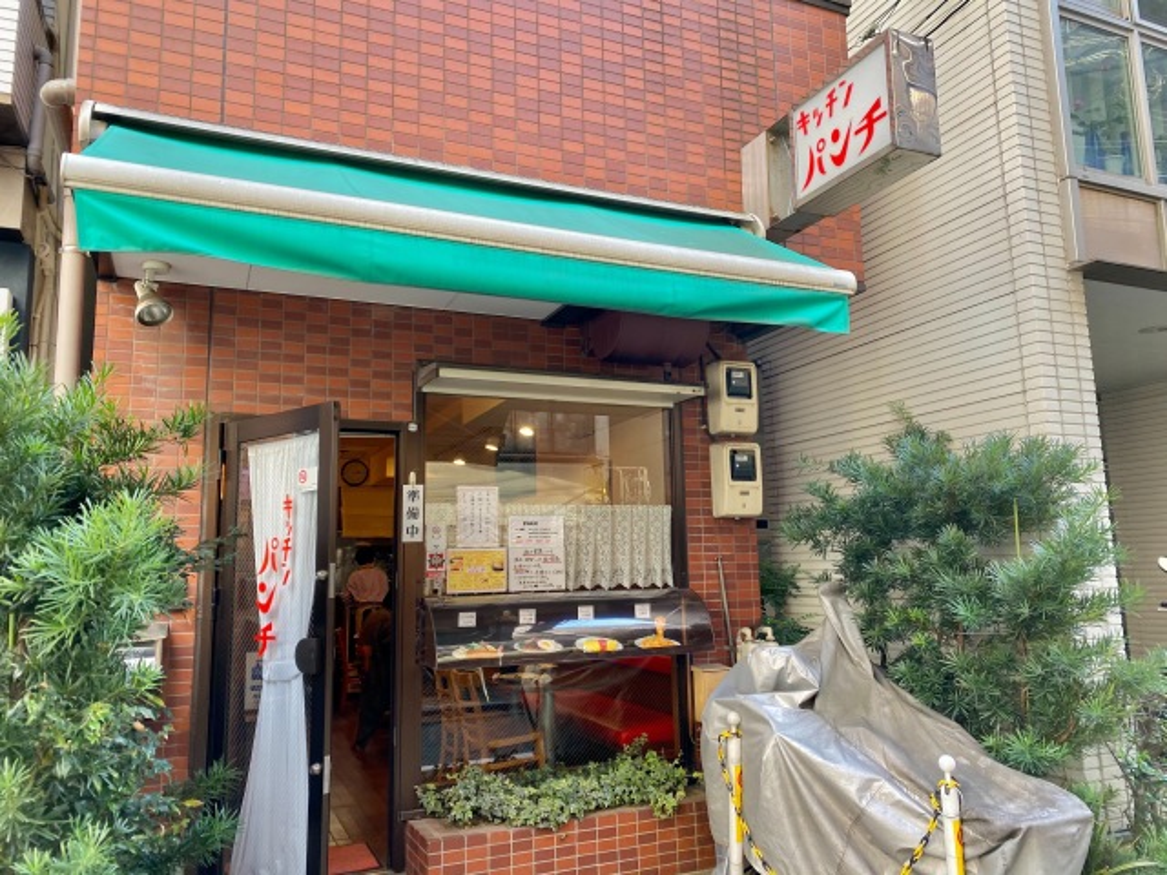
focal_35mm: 26
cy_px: 438
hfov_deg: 67.3
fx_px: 877
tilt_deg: +10.7
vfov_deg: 53.1
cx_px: 584
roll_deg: +0.6
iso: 64
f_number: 1.8
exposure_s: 1/122
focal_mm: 4.25
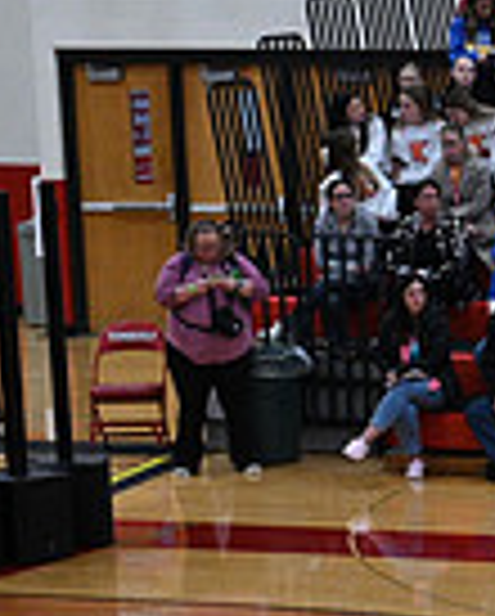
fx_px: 5080
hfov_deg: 5.4
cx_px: 1287
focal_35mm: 278
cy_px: 776
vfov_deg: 6.9
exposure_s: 1/400
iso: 4000
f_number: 4
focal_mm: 70
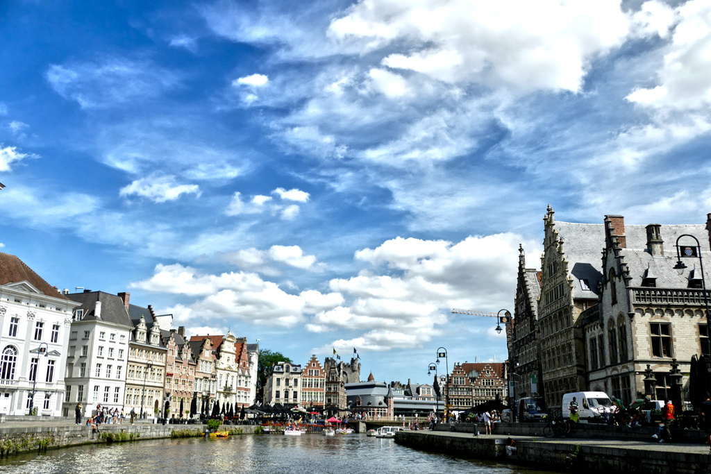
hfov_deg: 54.4
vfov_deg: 37.9
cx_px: 356
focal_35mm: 35
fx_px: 691
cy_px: 237
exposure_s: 1/2000
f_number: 4
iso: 125
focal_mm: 12.6
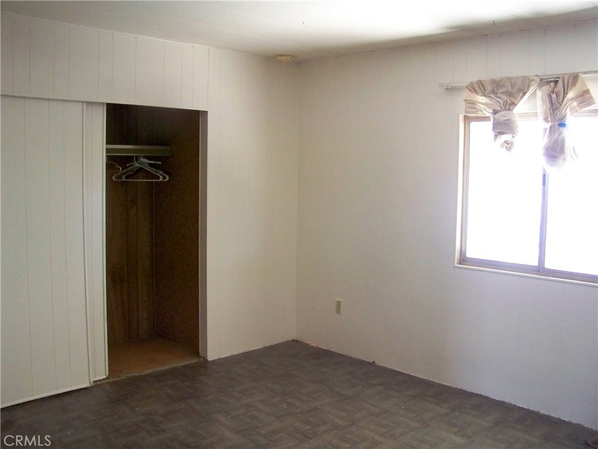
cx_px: 299
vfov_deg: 42.9
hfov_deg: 55.4
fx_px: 570
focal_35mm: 33
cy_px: 224
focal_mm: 5.85
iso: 500
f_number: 2.8
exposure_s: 1/30
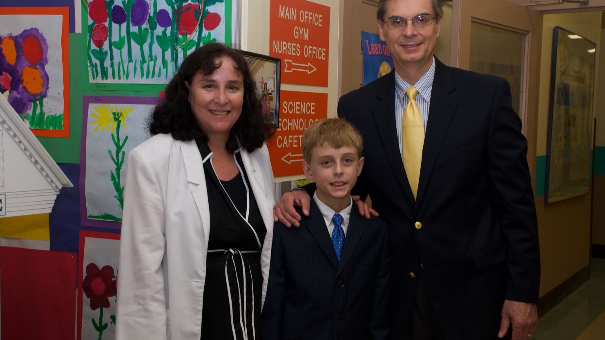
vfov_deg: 23.5
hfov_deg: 40.6
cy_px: 164
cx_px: 301
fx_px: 818
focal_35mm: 51
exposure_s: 1/60
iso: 250
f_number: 5.6
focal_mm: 32
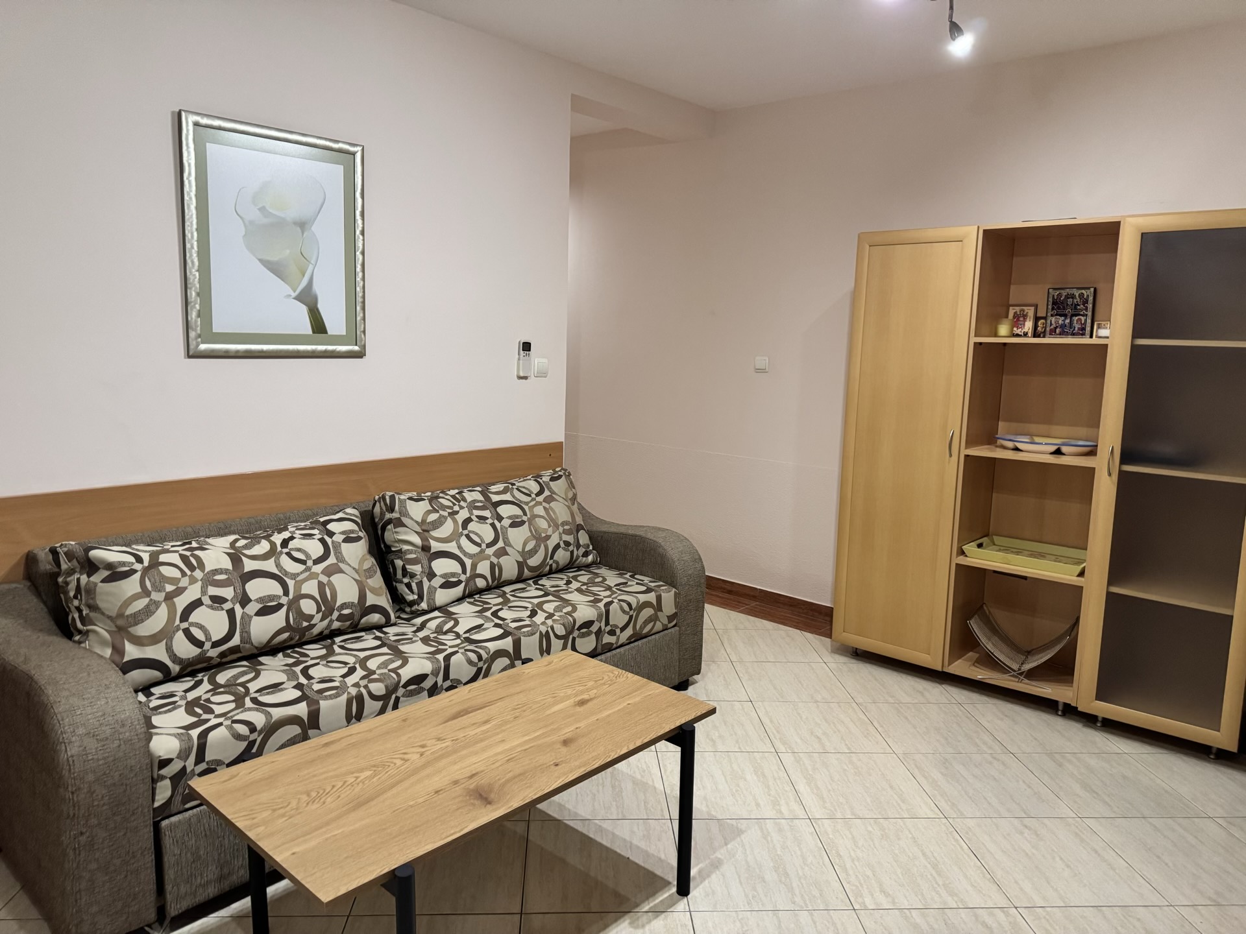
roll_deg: -1.0
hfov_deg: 71.6
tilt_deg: -7.4
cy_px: 467
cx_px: 623
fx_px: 864
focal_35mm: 24
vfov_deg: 56.8
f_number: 1.78
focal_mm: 6.76
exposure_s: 1/50
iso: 400
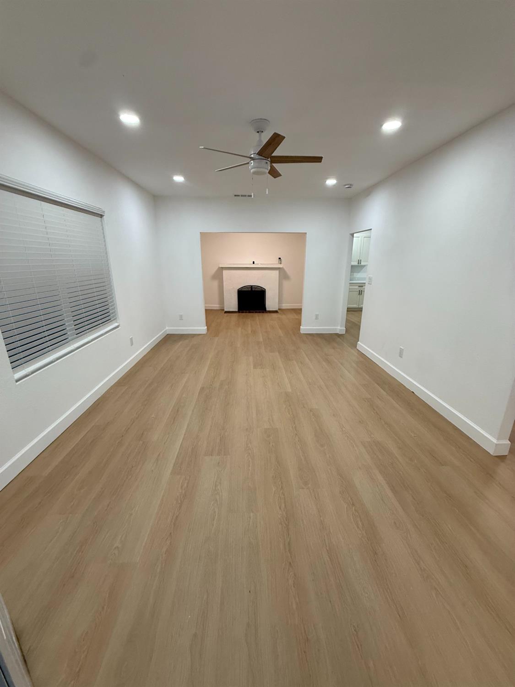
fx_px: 278
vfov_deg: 102.1
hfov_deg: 85.7
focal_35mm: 14
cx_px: 258
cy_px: 344
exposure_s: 1/120
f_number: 2.2
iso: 200
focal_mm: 2.22
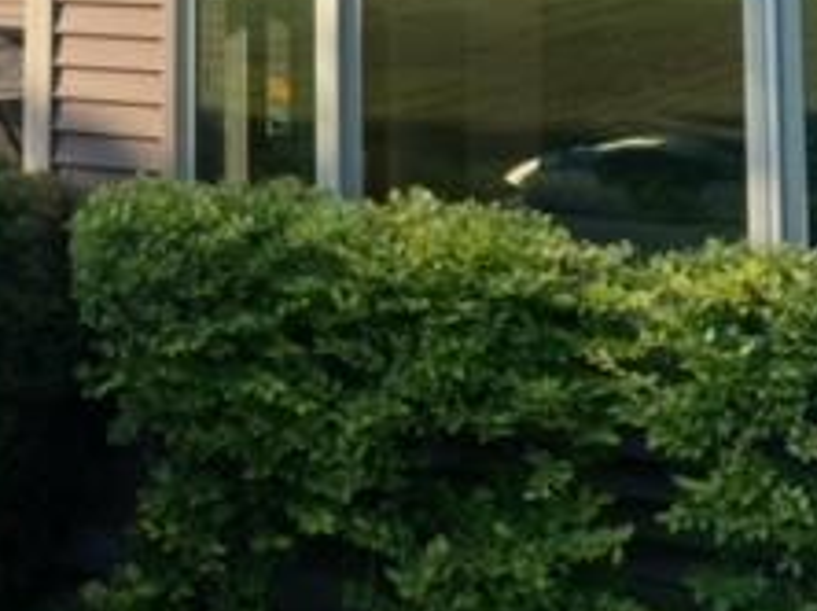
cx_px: -99
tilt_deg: +4.9
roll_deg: -1.6
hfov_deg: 24.2
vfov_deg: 18.3
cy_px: -173
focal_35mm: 75
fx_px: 1768
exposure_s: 1/1504
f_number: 1.8
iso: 32
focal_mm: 4.25
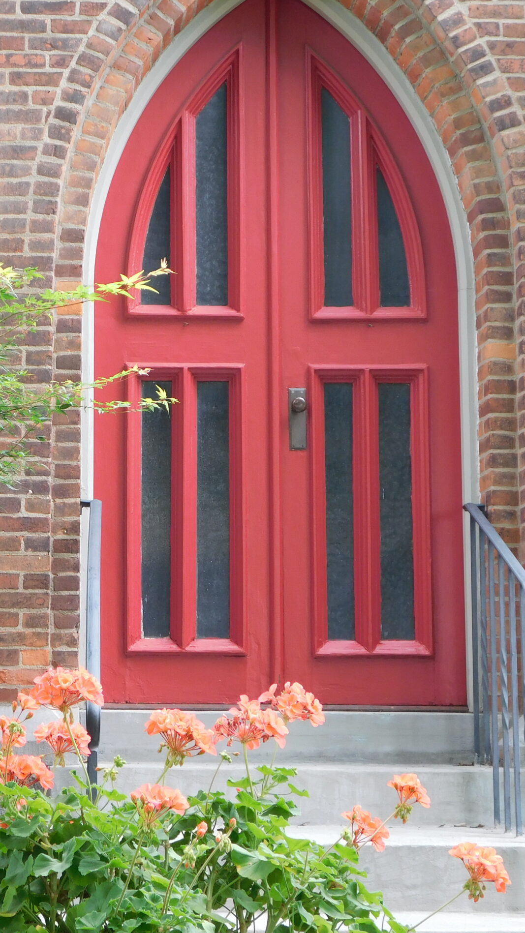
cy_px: 468
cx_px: 79
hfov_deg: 15.9
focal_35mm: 75
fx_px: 1856
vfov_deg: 28.2
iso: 125
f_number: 3.8
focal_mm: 9
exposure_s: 1/40
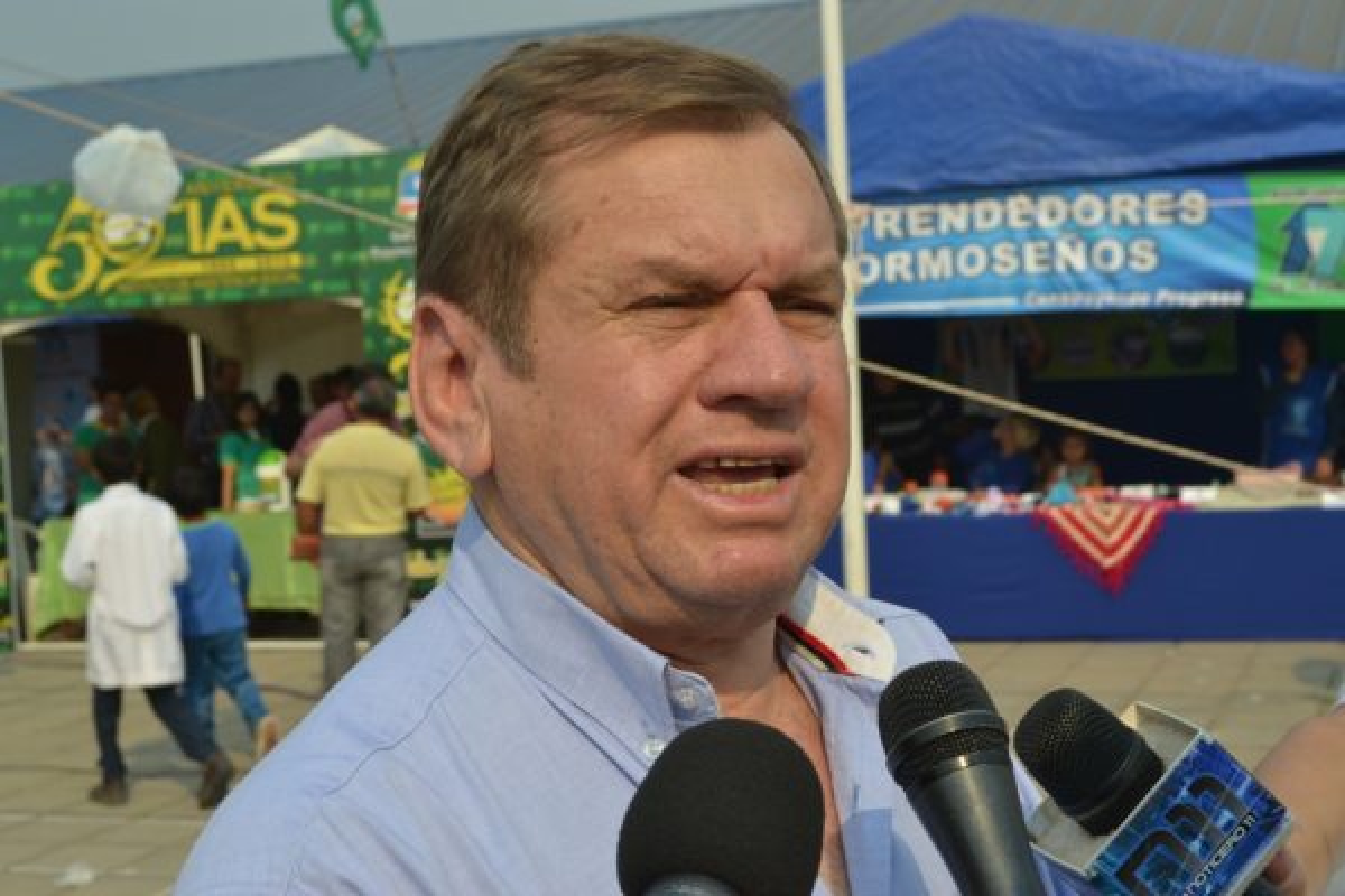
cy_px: 448
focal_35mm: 57
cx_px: 672
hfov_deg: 35.1
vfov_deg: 23.8
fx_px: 2129
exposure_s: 1/250
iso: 100
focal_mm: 38
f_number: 8
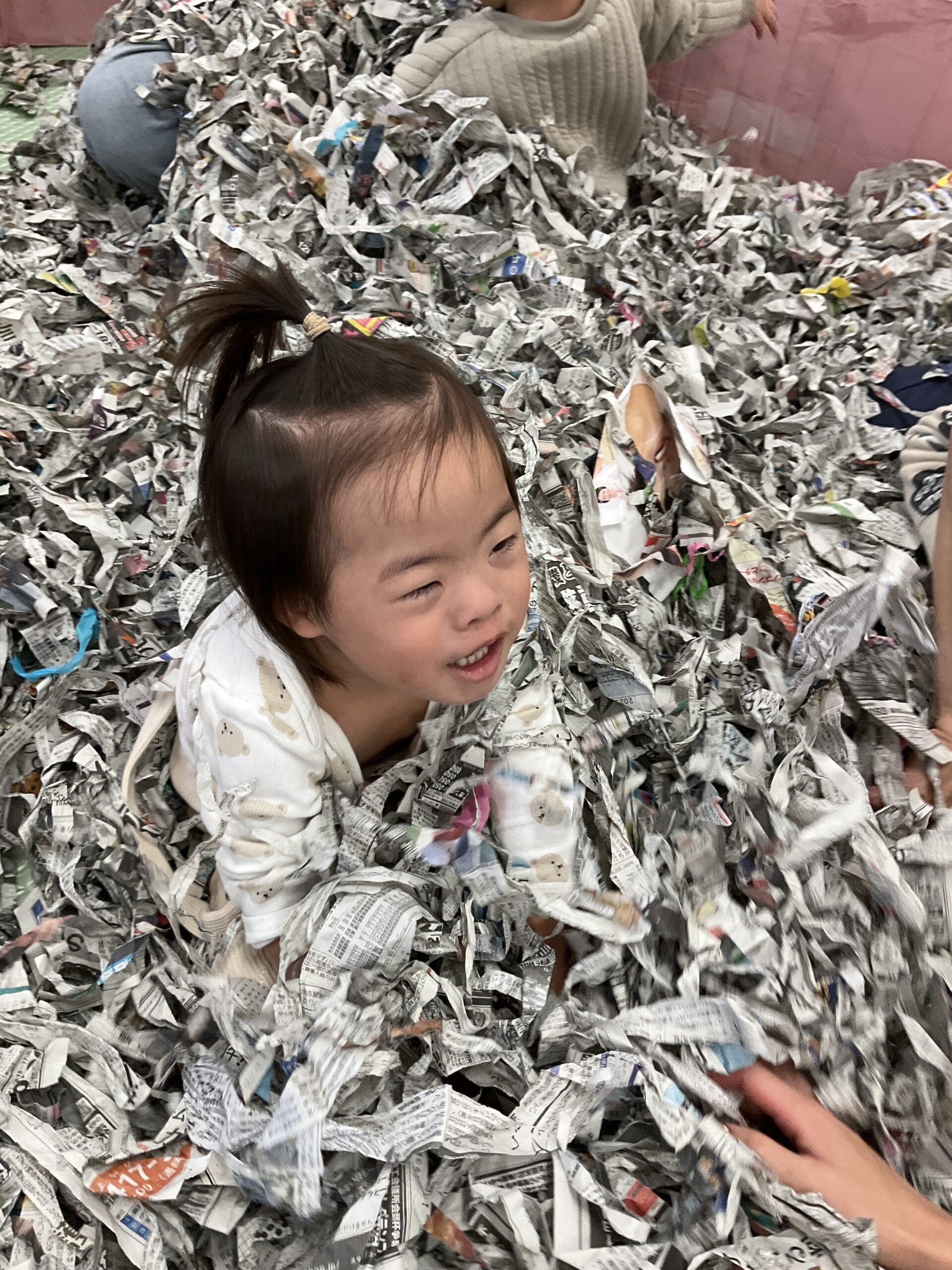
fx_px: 1063
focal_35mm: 29
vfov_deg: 61.7
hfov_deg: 48.2
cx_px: 476
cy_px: 635
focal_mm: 3
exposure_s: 1/60
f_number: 1.8
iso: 64
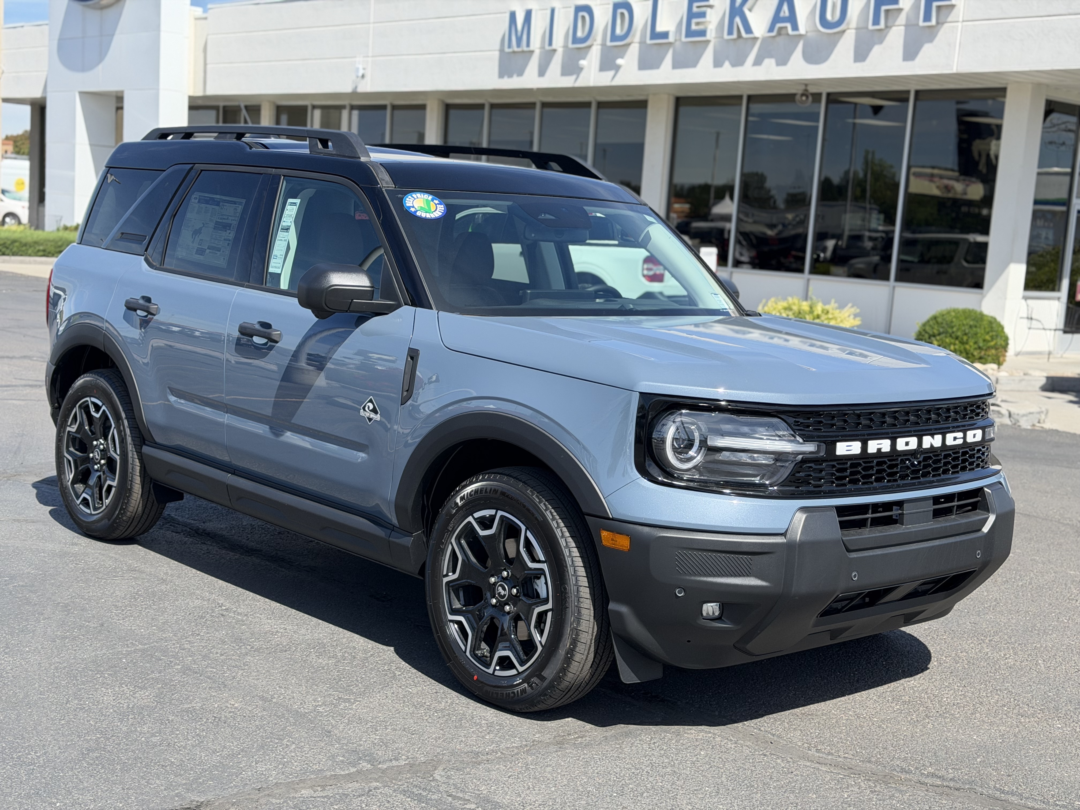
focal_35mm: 48
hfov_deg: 39.7
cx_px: 540
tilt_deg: -6.8
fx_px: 1498
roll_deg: -4.0
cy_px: 405
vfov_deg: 30.3
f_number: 1.78
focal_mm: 6.76
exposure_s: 1/2667
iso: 80
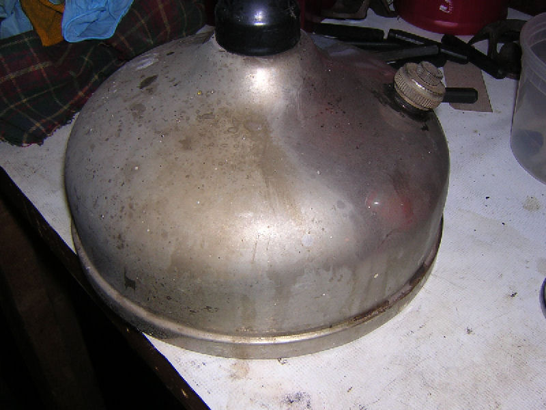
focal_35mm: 36
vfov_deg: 39.7
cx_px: 273
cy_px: 205
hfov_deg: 51.4
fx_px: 568
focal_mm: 4.7
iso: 100
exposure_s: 1/60.1
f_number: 5.2
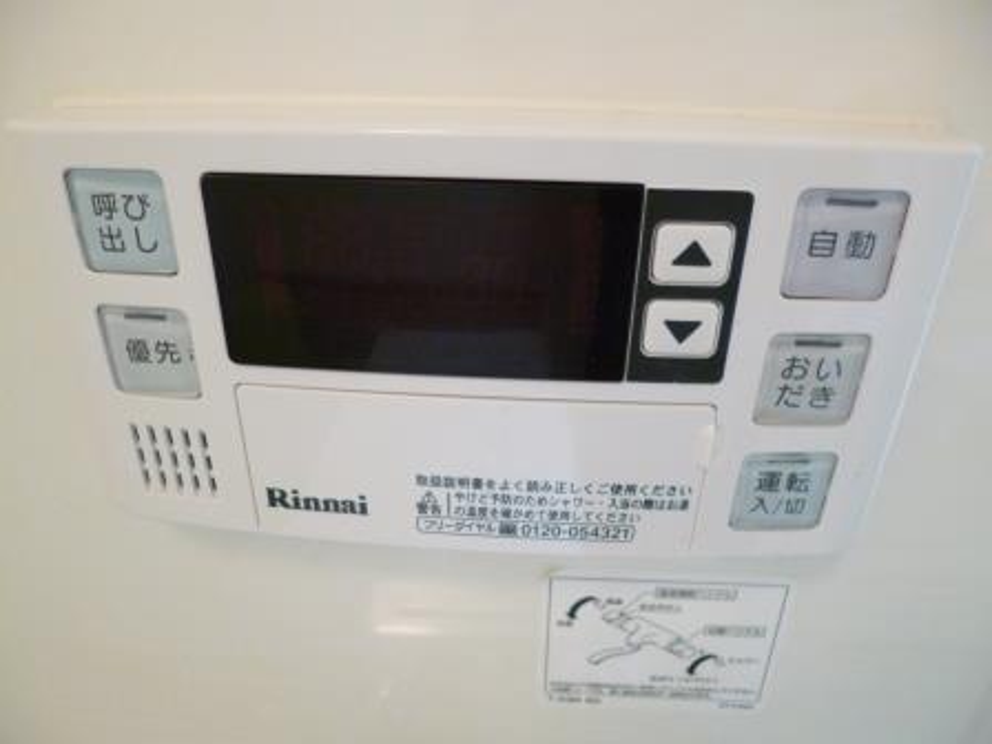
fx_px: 688
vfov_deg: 56.8
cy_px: 372
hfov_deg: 71.6
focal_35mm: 24
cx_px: 496
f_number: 2.5
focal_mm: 4.3
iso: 400
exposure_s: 1/60
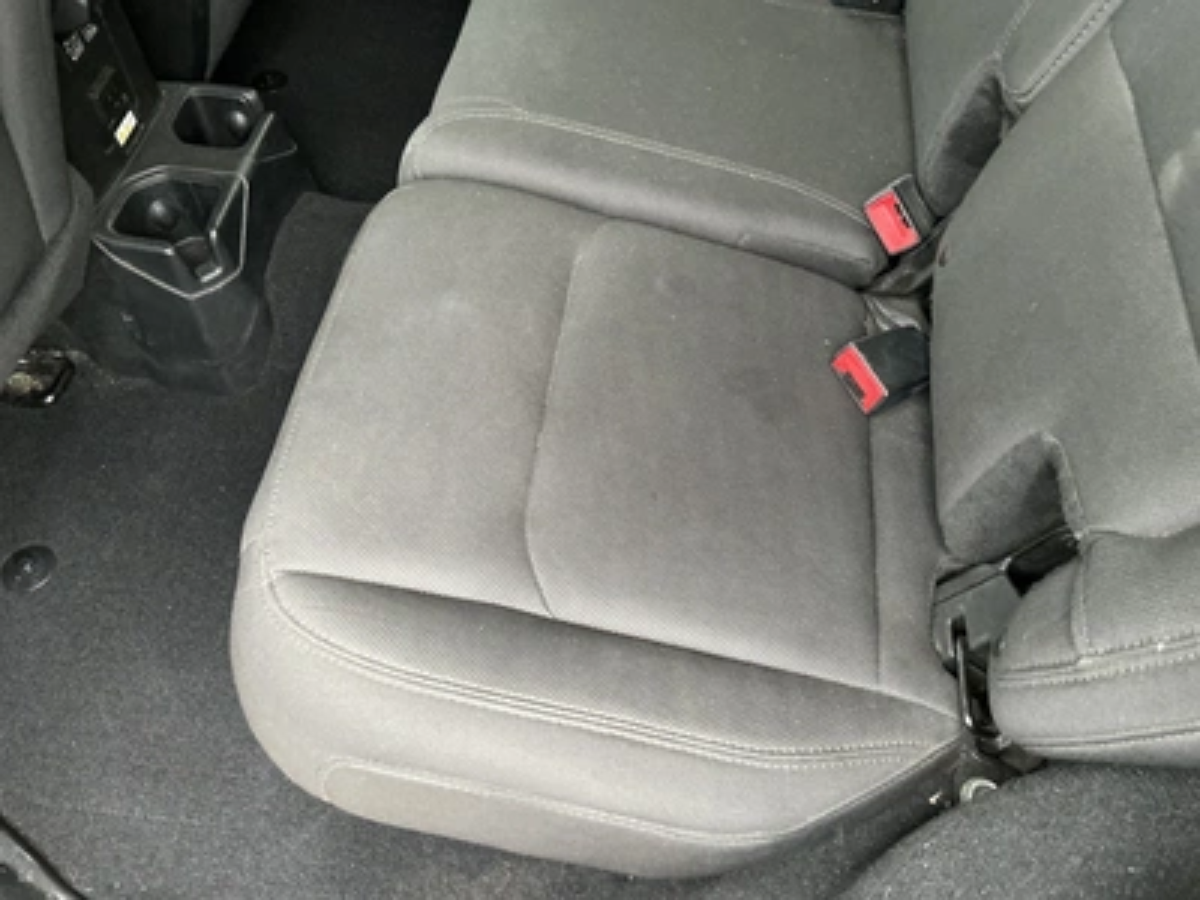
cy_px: 450
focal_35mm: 28
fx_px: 971
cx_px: 600
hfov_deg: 63.4
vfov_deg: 49.7
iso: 320
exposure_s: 1/31
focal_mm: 3
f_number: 1.8
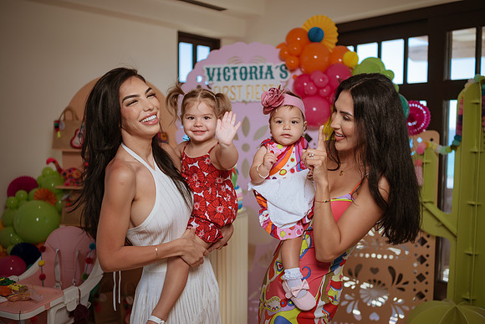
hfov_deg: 54.4
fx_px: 472
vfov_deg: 37.9
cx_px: 242
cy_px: 162
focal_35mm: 35
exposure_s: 1/1250
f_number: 1.8
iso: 160
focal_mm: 35
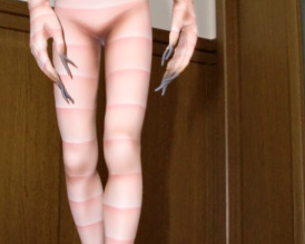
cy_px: 25
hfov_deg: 23.3
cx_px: 124
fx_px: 740
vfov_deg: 18.4
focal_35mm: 82
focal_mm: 6.3
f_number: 2.8
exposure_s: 1/30
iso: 320
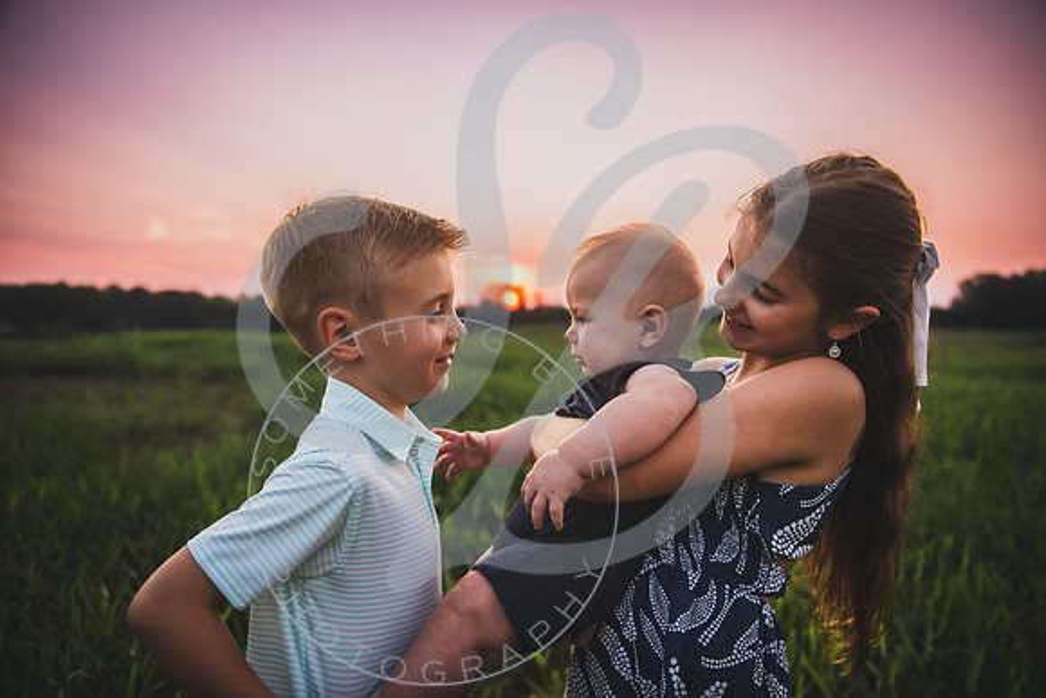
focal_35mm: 27
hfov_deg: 67.4
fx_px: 785
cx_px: 523
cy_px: 349
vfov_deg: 48.0
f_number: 2.8
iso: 200
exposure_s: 1/1000
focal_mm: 27
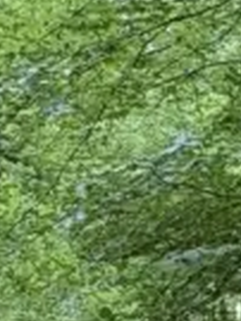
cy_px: 392
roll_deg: +5.3
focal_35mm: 106
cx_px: 413
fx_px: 986
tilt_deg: +3.9
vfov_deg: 17.6
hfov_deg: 12.8
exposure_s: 1/105
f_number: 2.2
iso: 125
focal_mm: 2.22
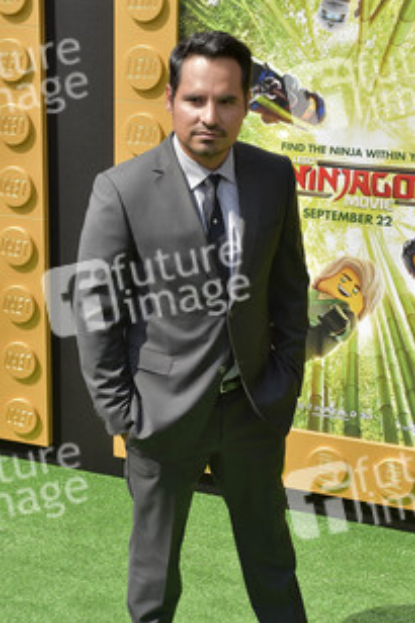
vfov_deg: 38.0
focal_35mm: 52
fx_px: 900
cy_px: 390
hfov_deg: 26.0
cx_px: 205
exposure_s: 1/320
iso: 200
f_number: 6.3
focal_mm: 40
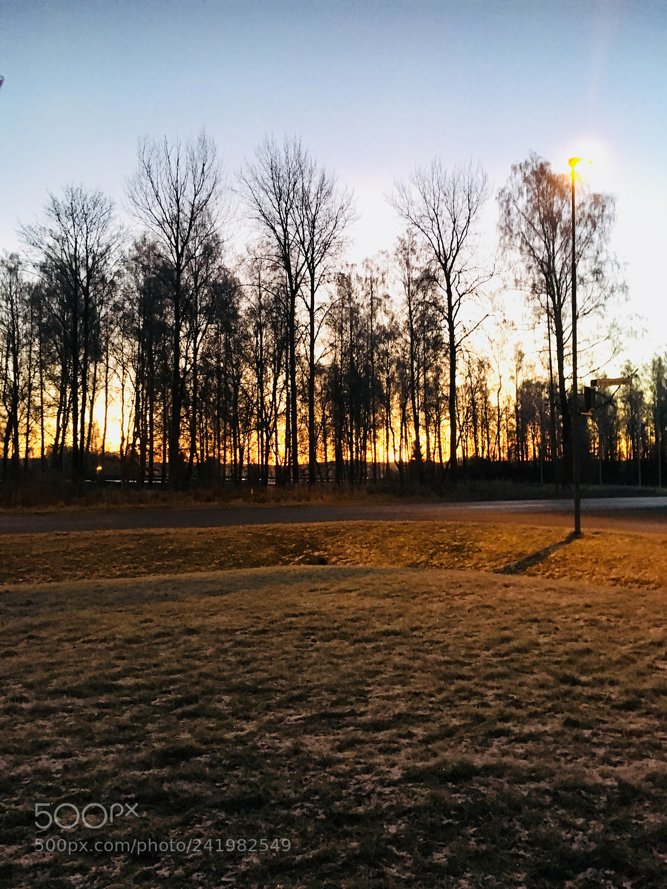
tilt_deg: +0.5
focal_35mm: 29
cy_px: 444
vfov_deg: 61.7
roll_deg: +1.2
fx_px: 745
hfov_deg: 48.2
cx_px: 334
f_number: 2.2
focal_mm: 4.15
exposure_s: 1/17
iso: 500
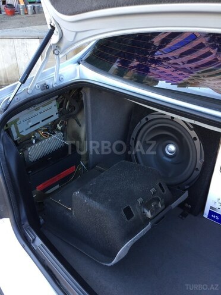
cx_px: 110
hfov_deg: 48.2
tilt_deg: -34.4
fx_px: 247
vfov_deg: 61.7
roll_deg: +0.4
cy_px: 148
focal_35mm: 29
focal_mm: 4.15
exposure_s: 1/50
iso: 40
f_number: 2.2
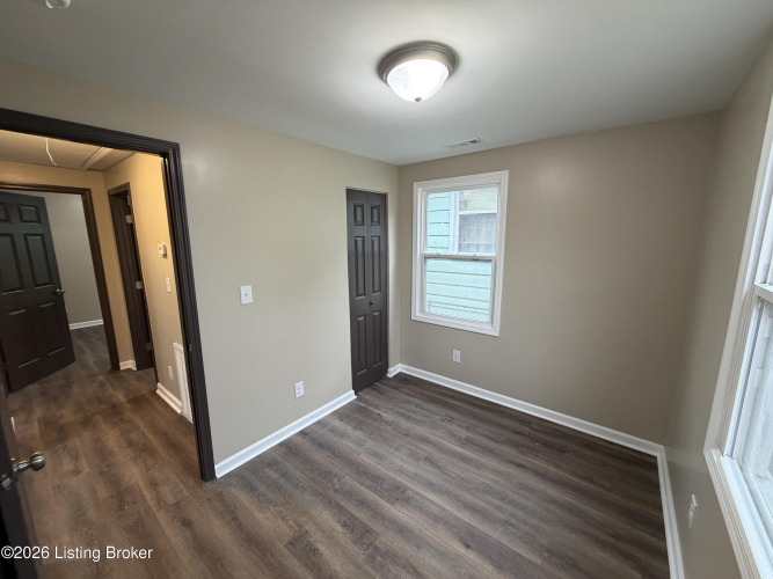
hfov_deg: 102.1
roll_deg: +1.2
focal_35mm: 14
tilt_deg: -9.4
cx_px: 386
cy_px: 290
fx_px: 313
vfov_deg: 85.7
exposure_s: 1/60
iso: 200
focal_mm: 2.22
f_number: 2.2
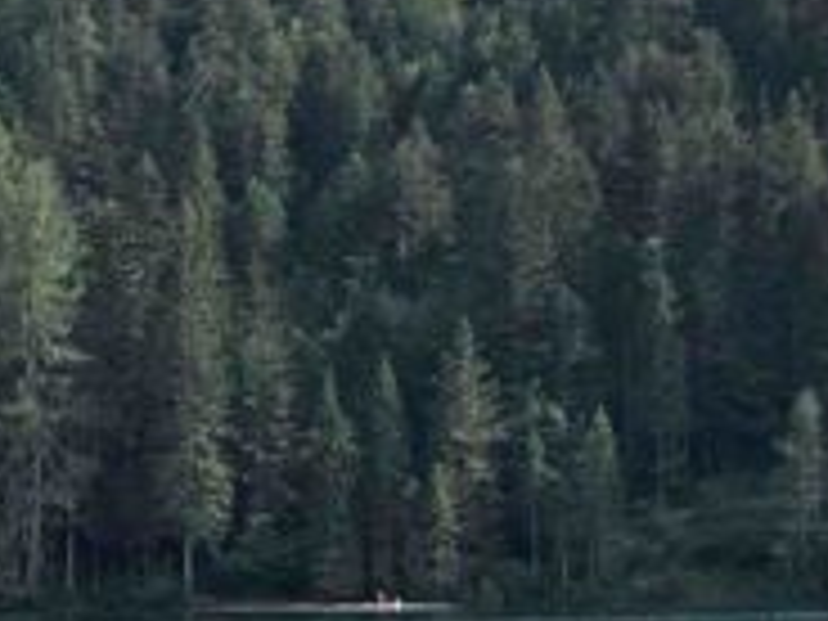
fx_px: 3731
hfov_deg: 12.6
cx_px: 540
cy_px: 720
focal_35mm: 156
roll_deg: +1.2
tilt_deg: -0.8
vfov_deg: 9.4
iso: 20
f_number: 1.8
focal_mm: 3.99
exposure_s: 1/695
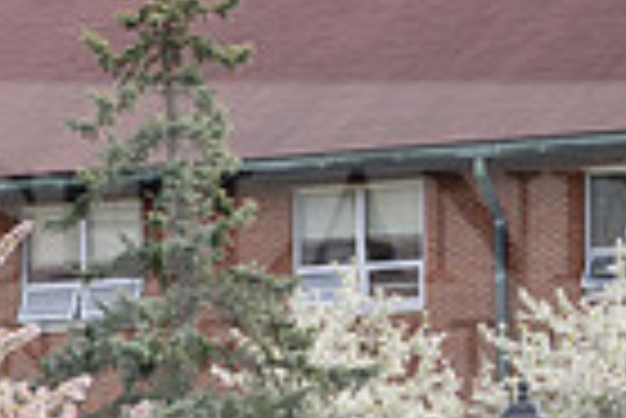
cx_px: -473
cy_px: 627
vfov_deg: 3.4
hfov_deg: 5.0
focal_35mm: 409
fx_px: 7119
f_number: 8
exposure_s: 1/400
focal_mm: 98
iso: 250
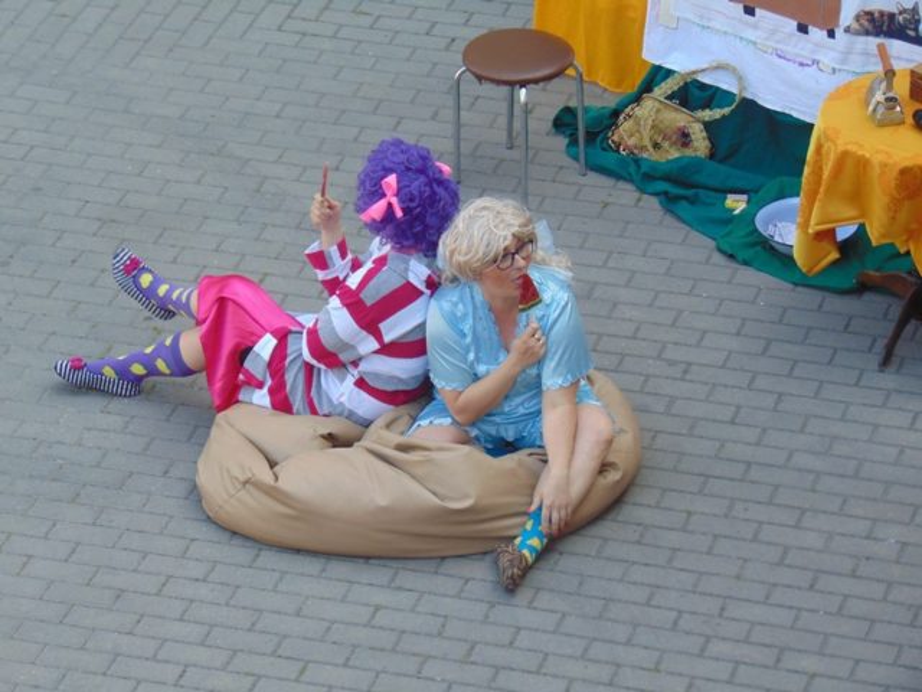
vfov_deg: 9.1
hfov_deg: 12.0
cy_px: 346
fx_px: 4368
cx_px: 461
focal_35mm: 164
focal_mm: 29.5
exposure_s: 1/125
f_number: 4
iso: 100
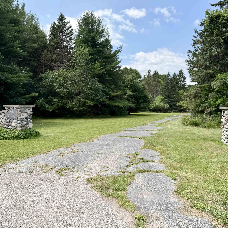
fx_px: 216
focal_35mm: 29
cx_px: 131
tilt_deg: -2.5
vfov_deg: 55.6
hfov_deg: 55.4
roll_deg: -4.2
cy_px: 113
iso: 80
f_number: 1.78
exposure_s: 1/3584
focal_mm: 6.76
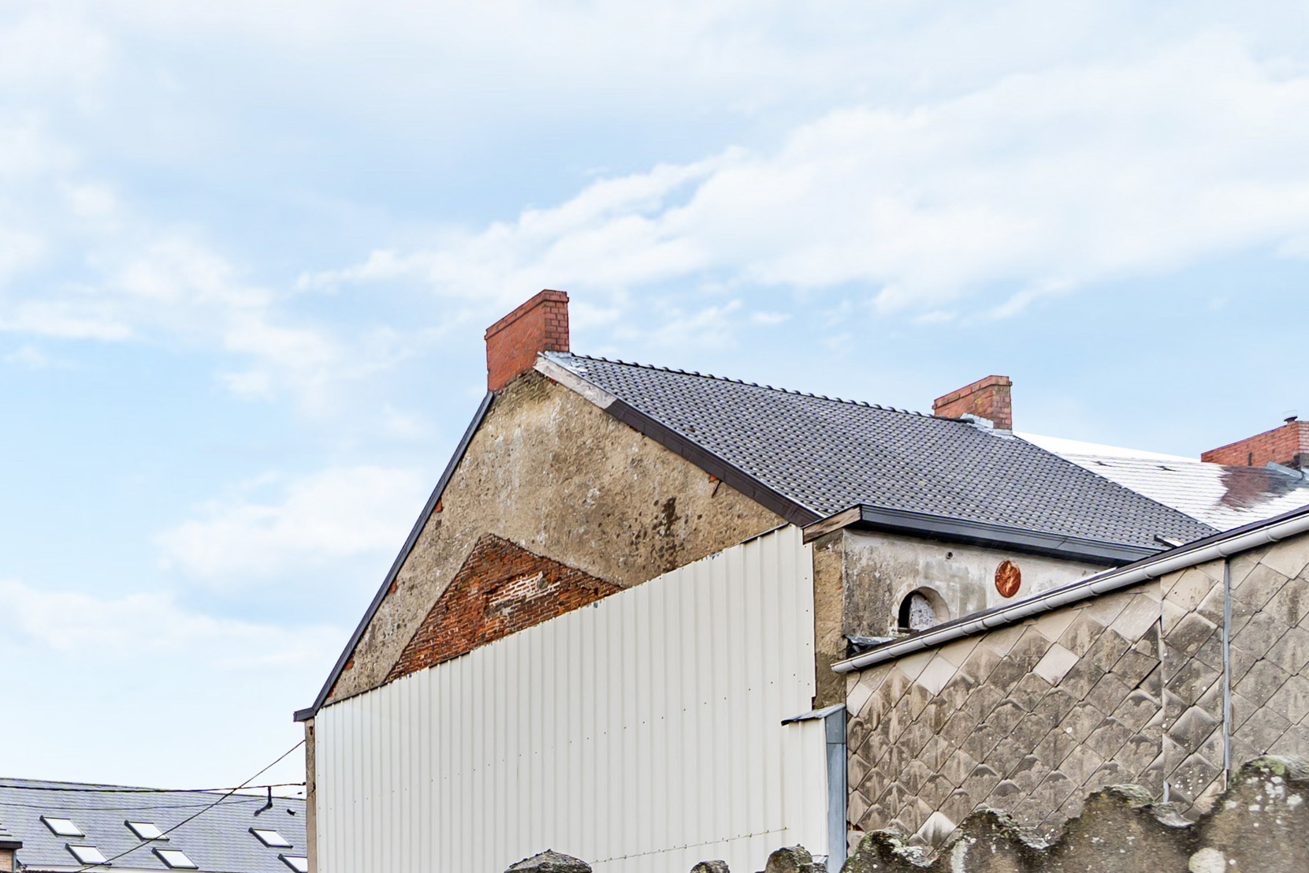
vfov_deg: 30.5
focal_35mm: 37
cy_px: 1046
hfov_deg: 36.1
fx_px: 1345
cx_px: -361
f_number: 4.5
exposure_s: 1/125
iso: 100
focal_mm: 12
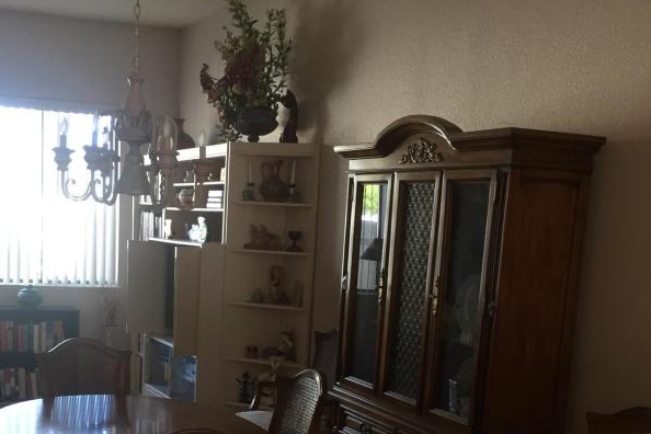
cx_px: 243
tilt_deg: -9.6
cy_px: 380
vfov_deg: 25.3
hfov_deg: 37.9
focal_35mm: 52
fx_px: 940
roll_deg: -2.0
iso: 50
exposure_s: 1/30
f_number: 2.2
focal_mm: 4.15
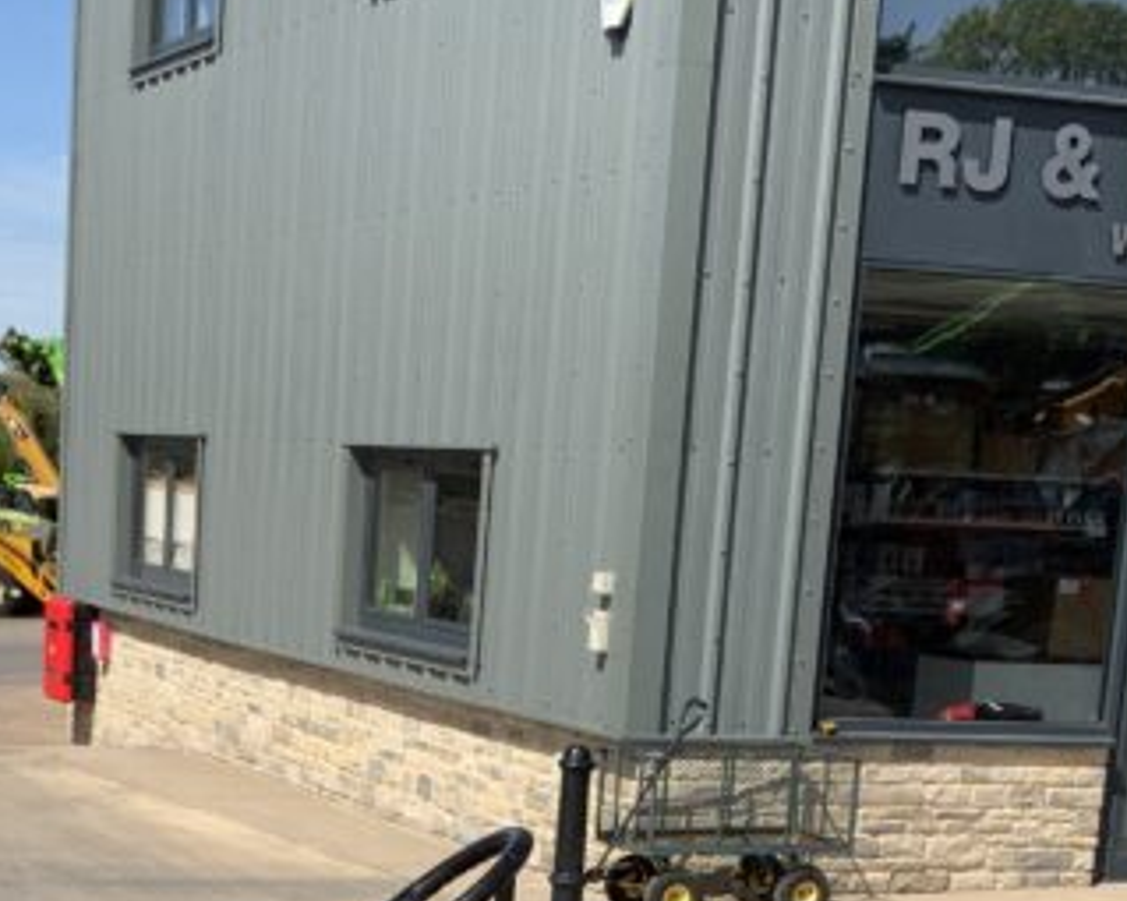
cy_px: 1173
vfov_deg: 16.0
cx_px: 325
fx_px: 3034
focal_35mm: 91
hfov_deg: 20.9
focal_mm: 3
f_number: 1.8
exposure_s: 1/1848
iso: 16
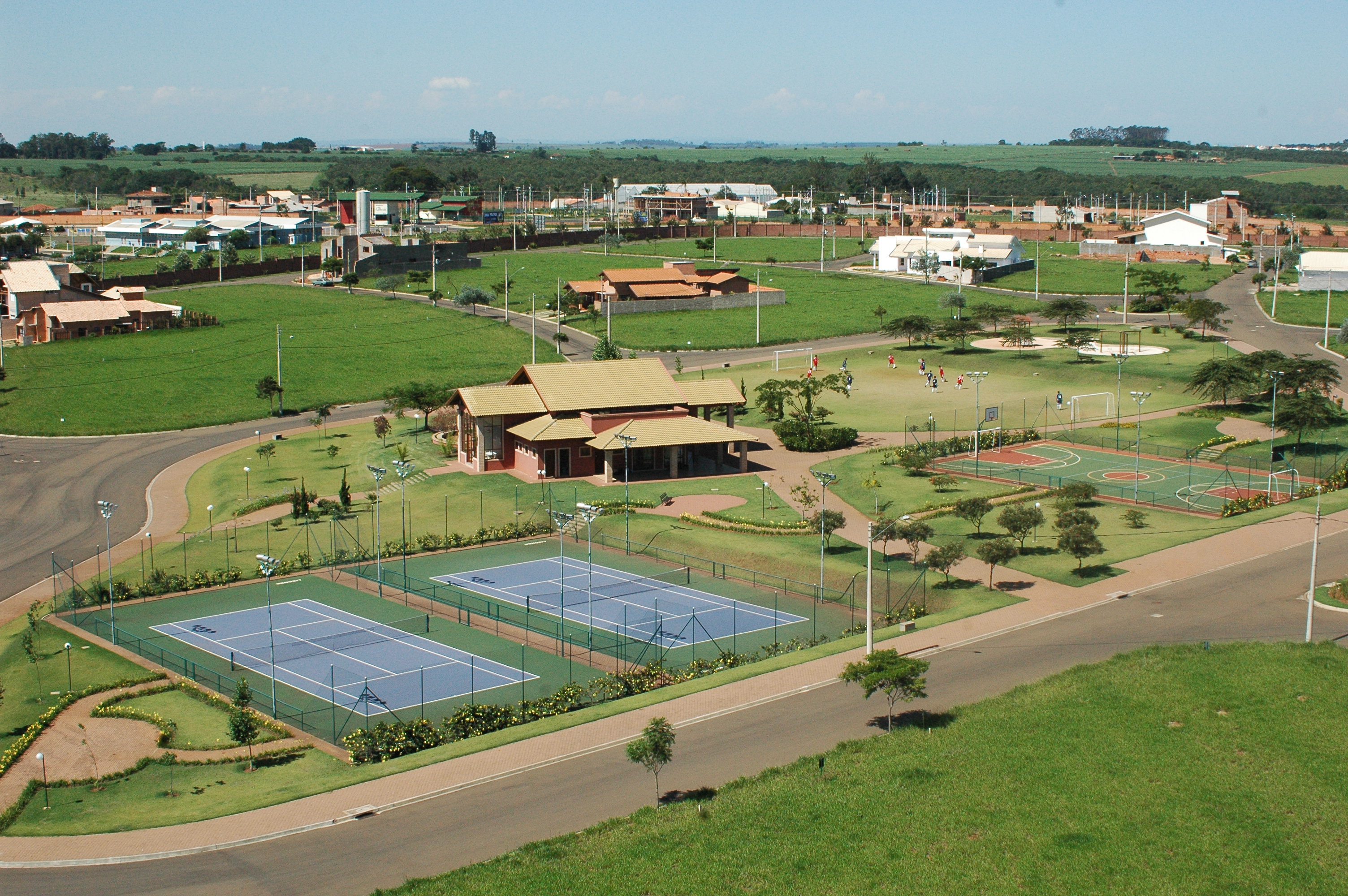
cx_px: 674
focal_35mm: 52
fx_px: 1964
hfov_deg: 37.9
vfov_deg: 25.7
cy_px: 448
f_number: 13
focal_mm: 35
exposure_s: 1/800
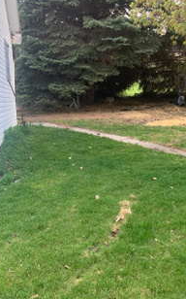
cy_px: 144
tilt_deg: -5.8
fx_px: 349
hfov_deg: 28.9
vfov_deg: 46.2
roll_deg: +1.3
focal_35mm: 43
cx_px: 160
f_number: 1.8
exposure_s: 1/133
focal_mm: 4.25
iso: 25
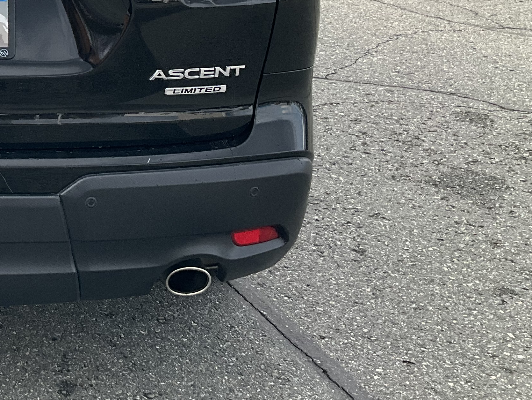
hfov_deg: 25.5
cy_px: 5
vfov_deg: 20.4
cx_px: -74
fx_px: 1076
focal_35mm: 70
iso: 25
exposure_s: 1/412
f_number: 1.8
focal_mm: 3
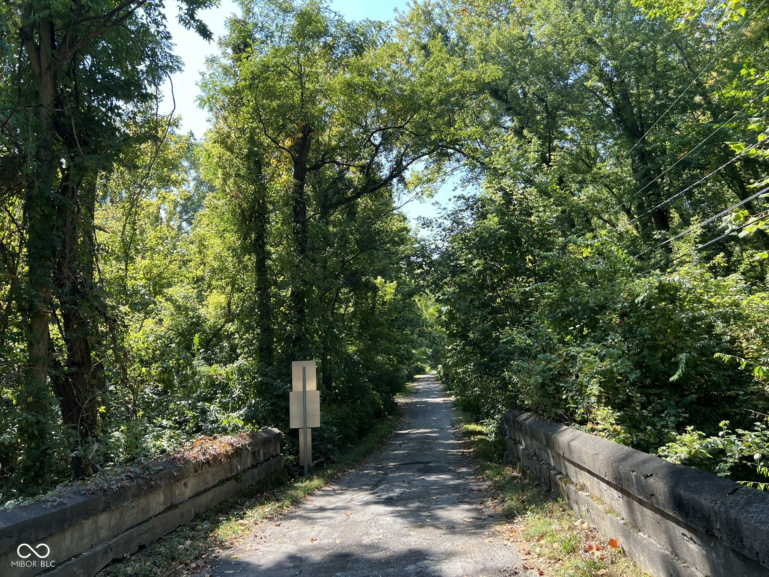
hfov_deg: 67.3
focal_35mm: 26
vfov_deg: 53.1
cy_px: 288
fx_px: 578
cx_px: 384
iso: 50
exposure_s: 1/628
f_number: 1.5
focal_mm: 5.7
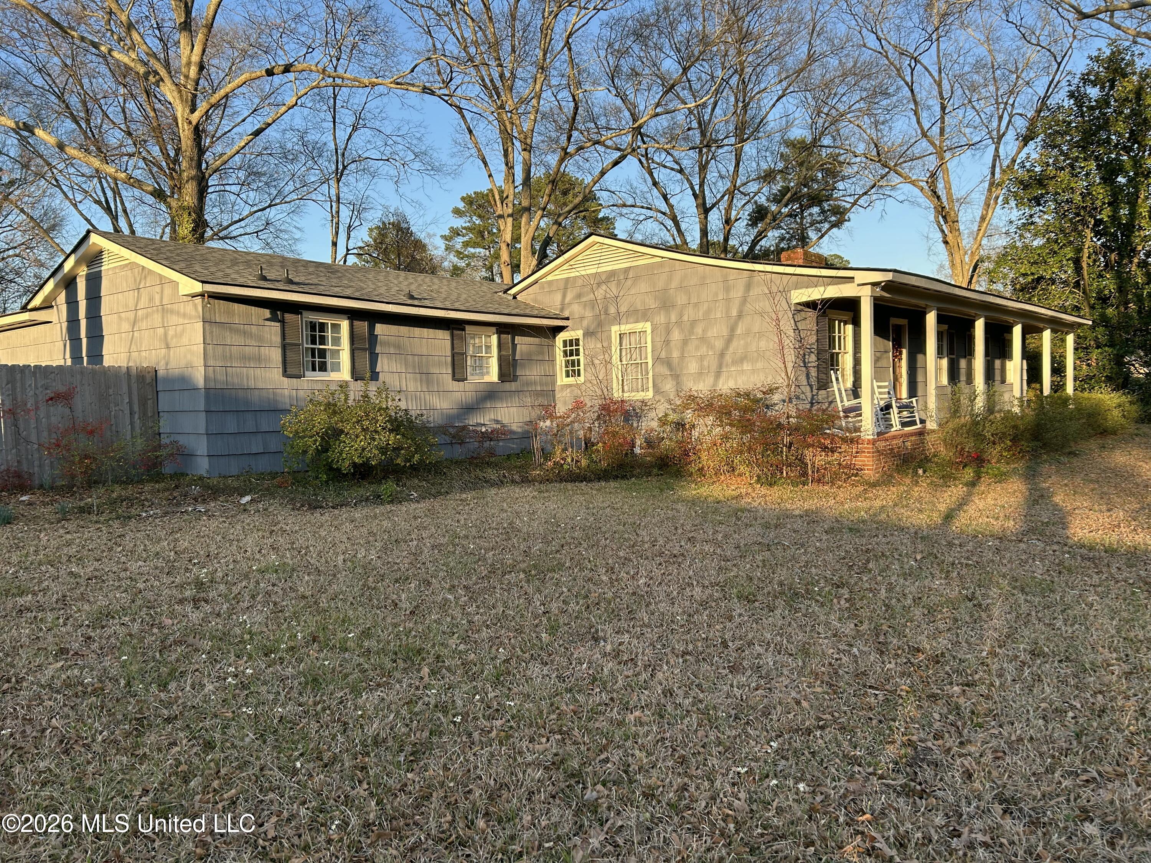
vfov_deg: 53.1
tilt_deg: -2.6
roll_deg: +2.1
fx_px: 865
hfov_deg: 67.3
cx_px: 576
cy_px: 432
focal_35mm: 26
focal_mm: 5.7
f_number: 1.5
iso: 50
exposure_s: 1/924
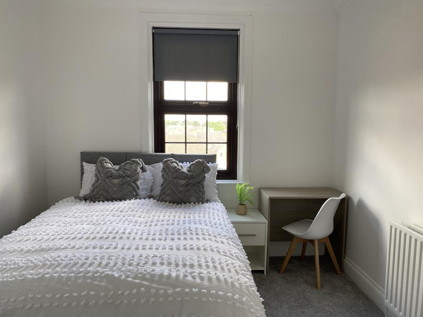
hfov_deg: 67.3
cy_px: 158
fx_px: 318
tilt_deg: -5.9
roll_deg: -0.2
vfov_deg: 53.1
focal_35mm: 26
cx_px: 212
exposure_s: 1/121
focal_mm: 4.25
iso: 125
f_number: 1.8
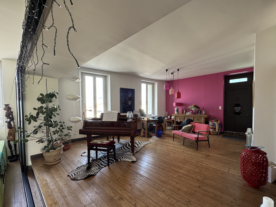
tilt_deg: -1.8
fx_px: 120
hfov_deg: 98.0
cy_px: 110
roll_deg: +0.5
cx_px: 147
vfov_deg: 81.6
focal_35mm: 15
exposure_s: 1/99
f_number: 2.2
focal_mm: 2.22
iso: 250
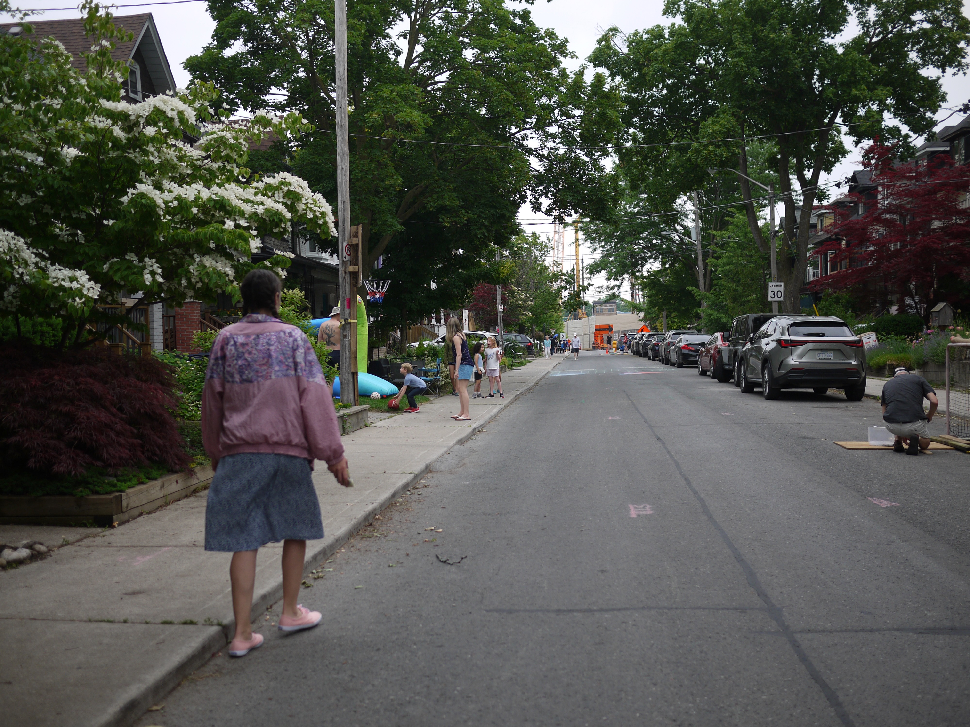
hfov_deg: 46.8
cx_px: 485
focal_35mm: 40
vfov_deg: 36.0
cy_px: 364
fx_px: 1121
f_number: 2
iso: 100
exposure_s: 1/800
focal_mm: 20
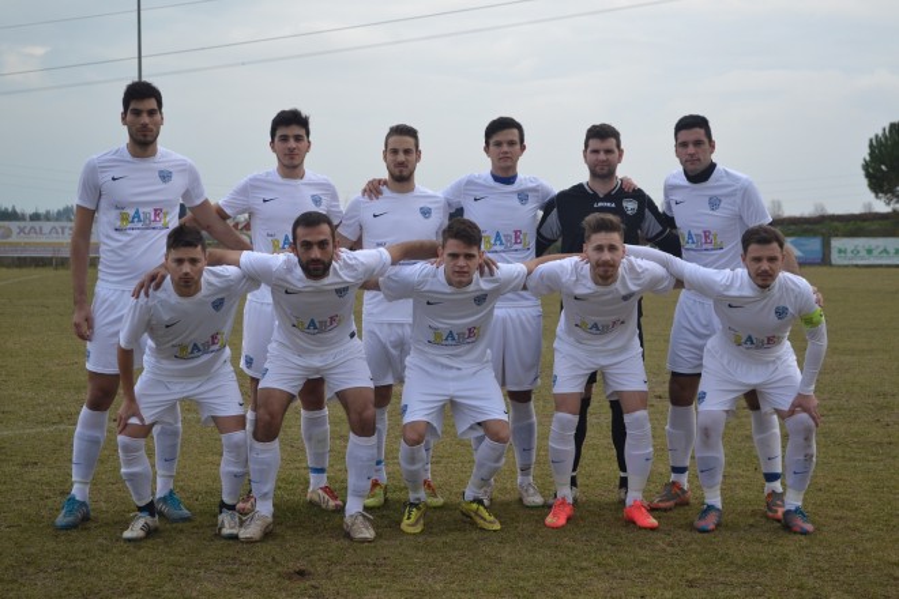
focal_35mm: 63
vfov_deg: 21.6
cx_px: 450
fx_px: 1573
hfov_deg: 31.9
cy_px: 300
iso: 400
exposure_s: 1/800
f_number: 5.3
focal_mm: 42
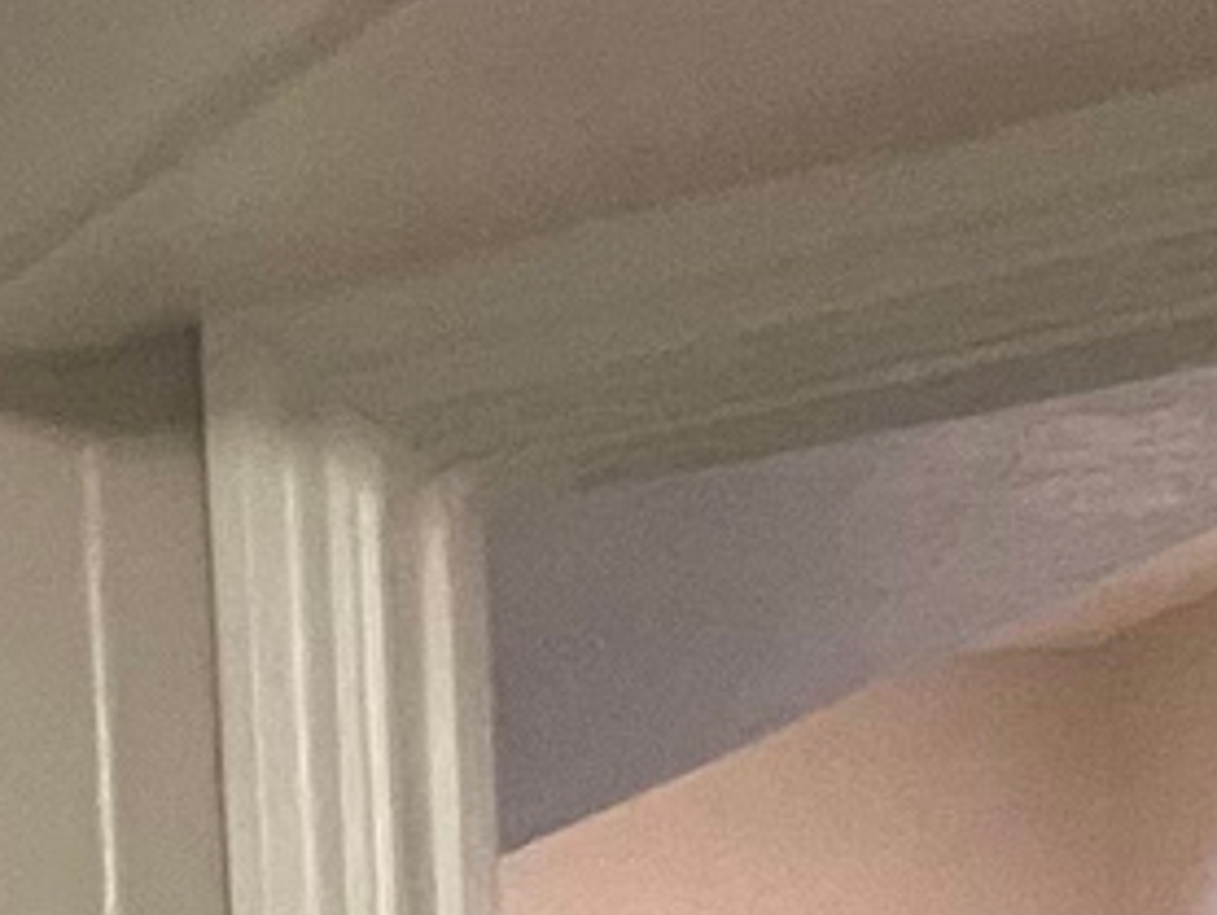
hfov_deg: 8.1
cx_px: -2513
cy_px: 2859
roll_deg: +3.0
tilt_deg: -3.0
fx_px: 7249
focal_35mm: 206
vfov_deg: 6.5
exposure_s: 1/60
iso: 200
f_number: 1.8
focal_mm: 3.99
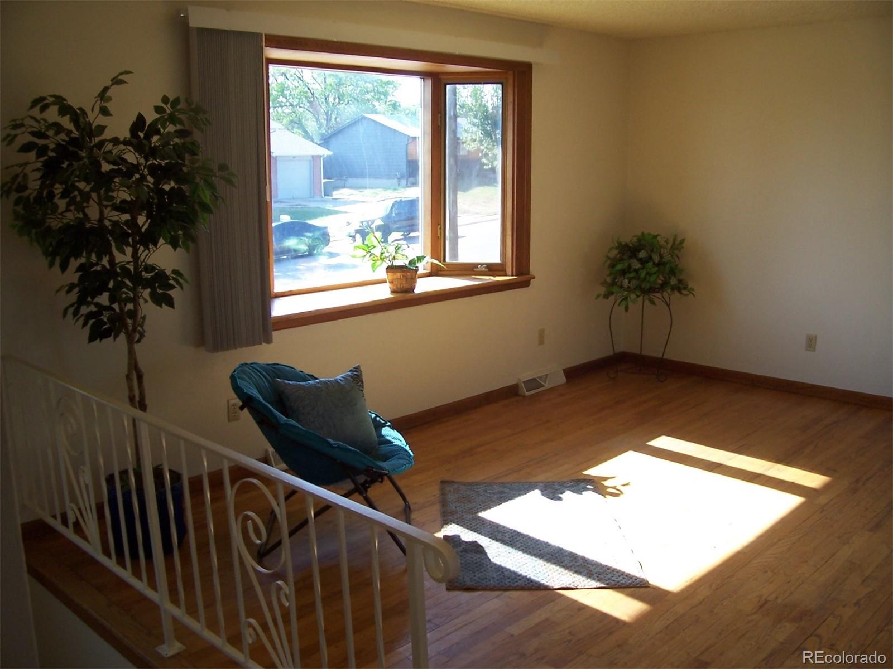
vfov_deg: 41.8
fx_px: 877
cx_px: 446
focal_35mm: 34
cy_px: 334
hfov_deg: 54.0
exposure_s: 1/125
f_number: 2.7
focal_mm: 5.6
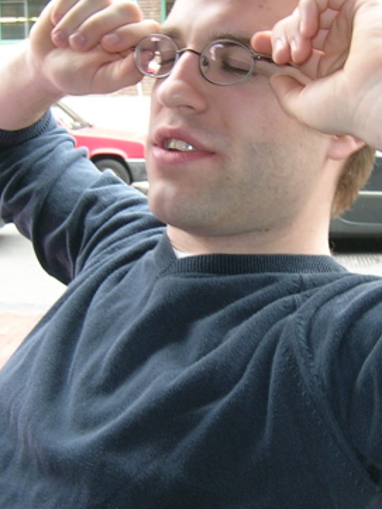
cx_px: 234
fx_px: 912
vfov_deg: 31.2
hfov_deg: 23.6
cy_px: 252
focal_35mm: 62
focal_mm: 5.4
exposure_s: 1/30
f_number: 2.8
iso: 50
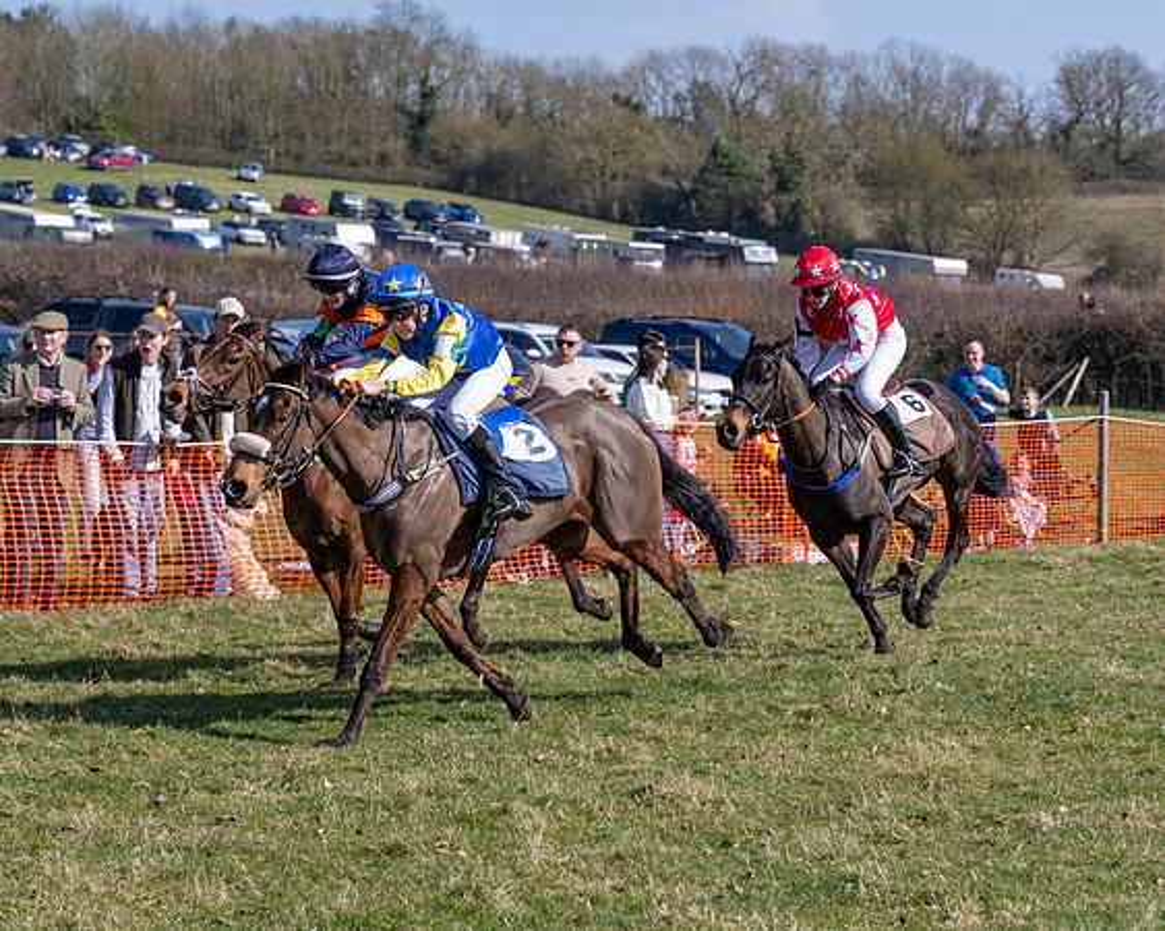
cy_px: 504
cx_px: 620
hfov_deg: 18.9
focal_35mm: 102
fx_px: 3505
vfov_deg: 15.1
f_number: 5
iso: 200
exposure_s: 1/1600
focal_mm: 70
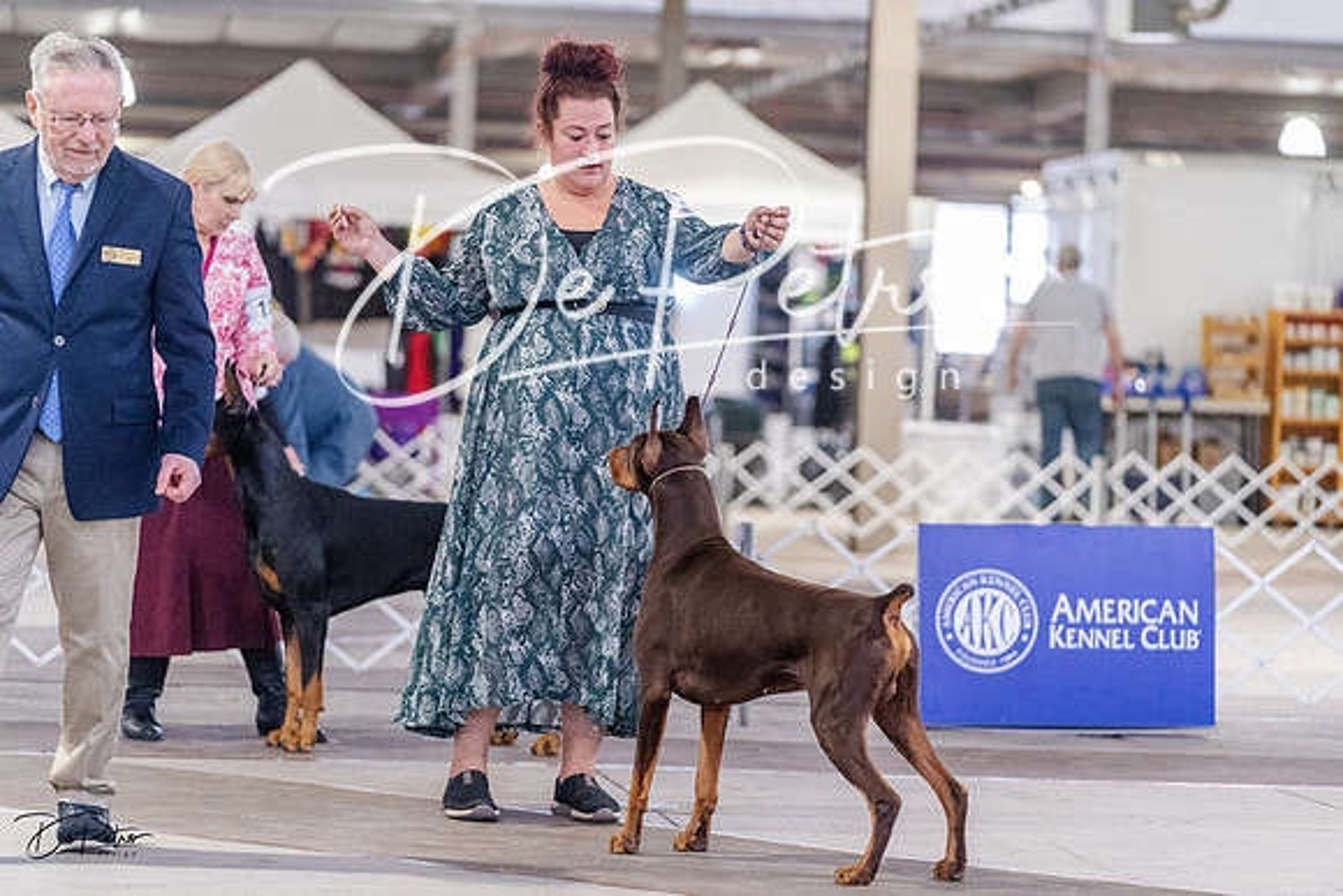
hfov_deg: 16.1
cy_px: 448
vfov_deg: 10.8
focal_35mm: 127
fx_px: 4739
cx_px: 672
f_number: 2.8
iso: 6400
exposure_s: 1/400
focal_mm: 127
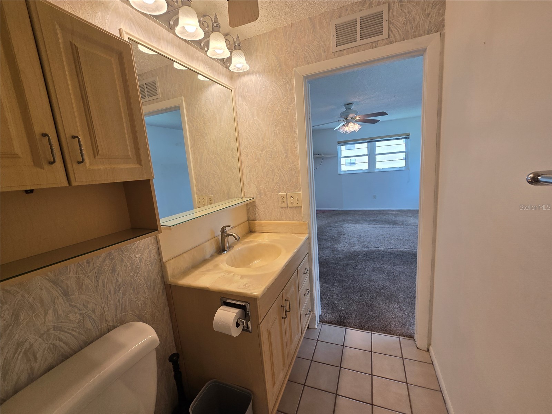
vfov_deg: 89.9
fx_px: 207
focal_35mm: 13
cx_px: 276
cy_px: 207
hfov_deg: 106.2
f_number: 2.2
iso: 50
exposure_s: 1/138
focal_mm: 2.2
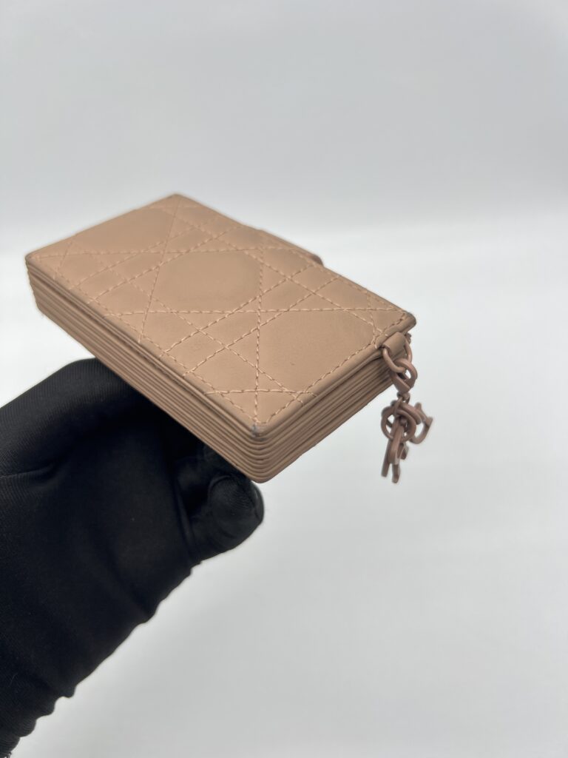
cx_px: 284
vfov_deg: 67.3
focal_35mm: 26
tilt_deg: -48.0
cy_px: 379
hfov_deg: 53.1
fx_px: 569
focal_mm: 5.7
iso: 32
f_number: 1.5
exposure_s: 1/150
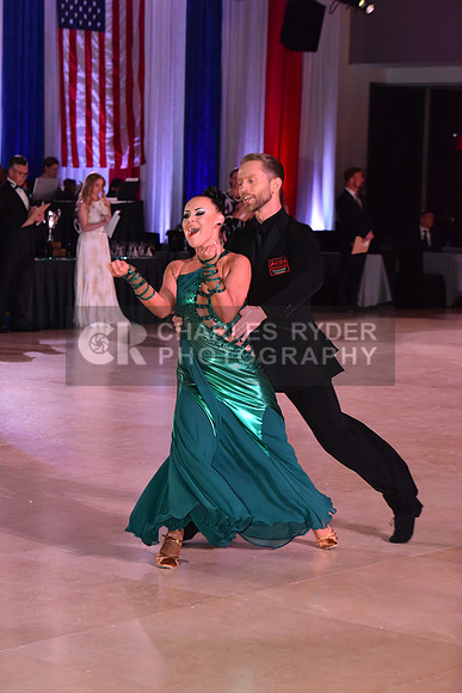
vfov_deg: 16.8
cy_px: 346
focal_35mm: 122
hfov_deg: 11.2
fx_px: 2347
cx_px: 231
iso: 2500
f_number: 6.3
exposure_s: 1/320
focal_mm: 122
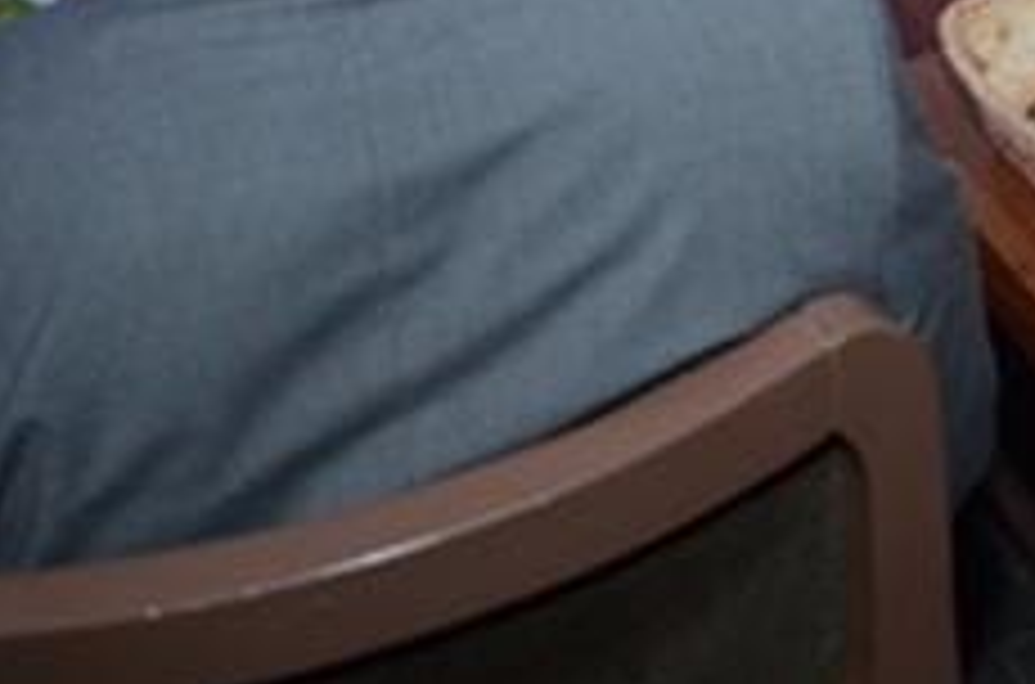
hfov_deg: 18.3
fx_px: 2695
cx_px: 1710
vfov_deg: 13.7
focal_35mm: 94
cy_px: -302
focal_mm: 18
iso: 1000
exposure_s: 1/80
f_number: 3.5
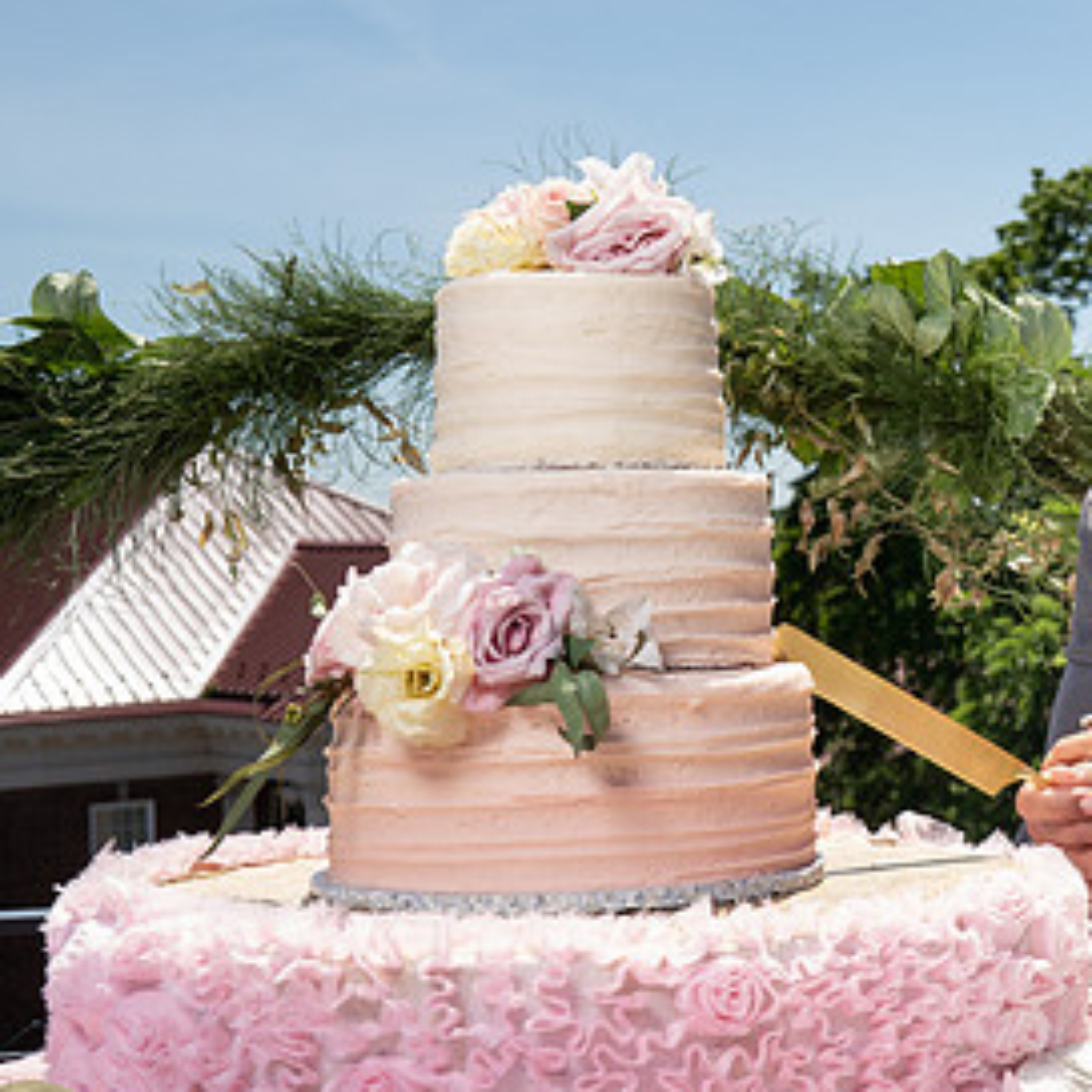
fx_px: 2391
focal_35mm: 67
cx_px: 1074
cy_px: 570
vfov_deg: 25.7
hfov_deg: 24.6
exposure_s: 1/250
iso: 50
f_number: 7.1
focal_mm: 35
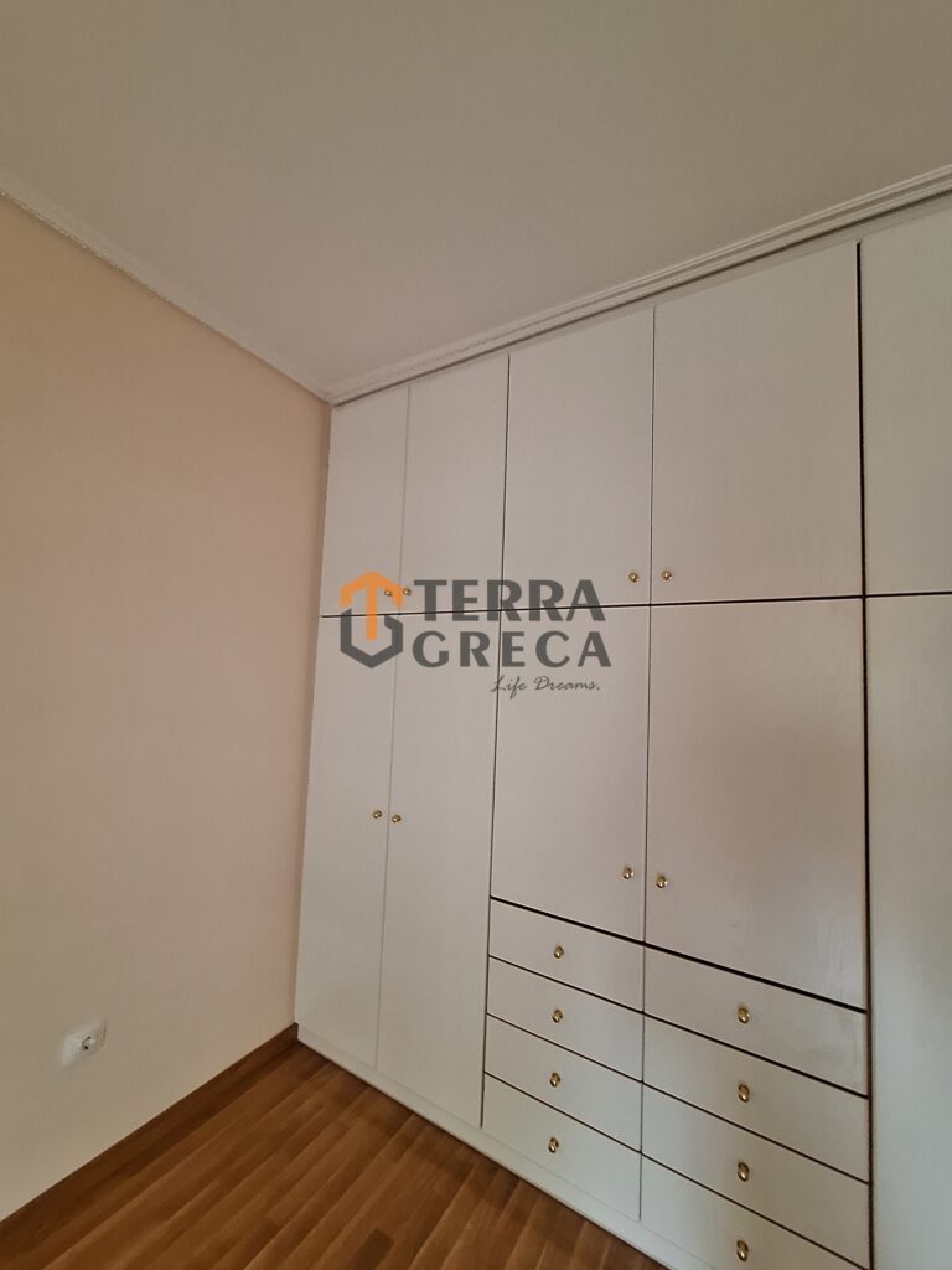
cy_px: 635
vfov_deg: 106.2
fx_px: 477
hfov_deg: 89.9
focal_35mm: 13
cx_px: 476
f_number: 2.2
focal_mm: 1.74
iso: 160
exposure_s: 1/40
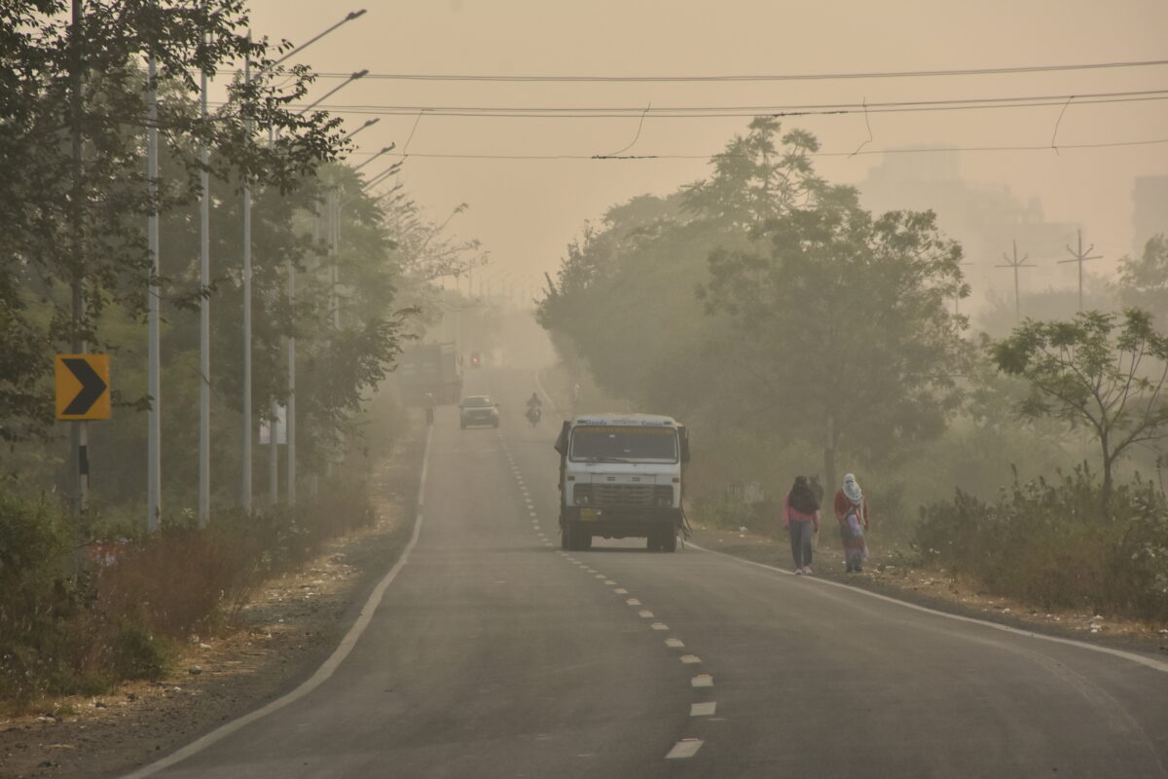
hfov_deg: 6.9
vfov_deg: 4.6
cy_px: 390
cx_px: 584
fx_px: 9733
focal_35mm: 300
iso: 250
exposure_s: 1/320
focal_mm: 200
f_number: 8
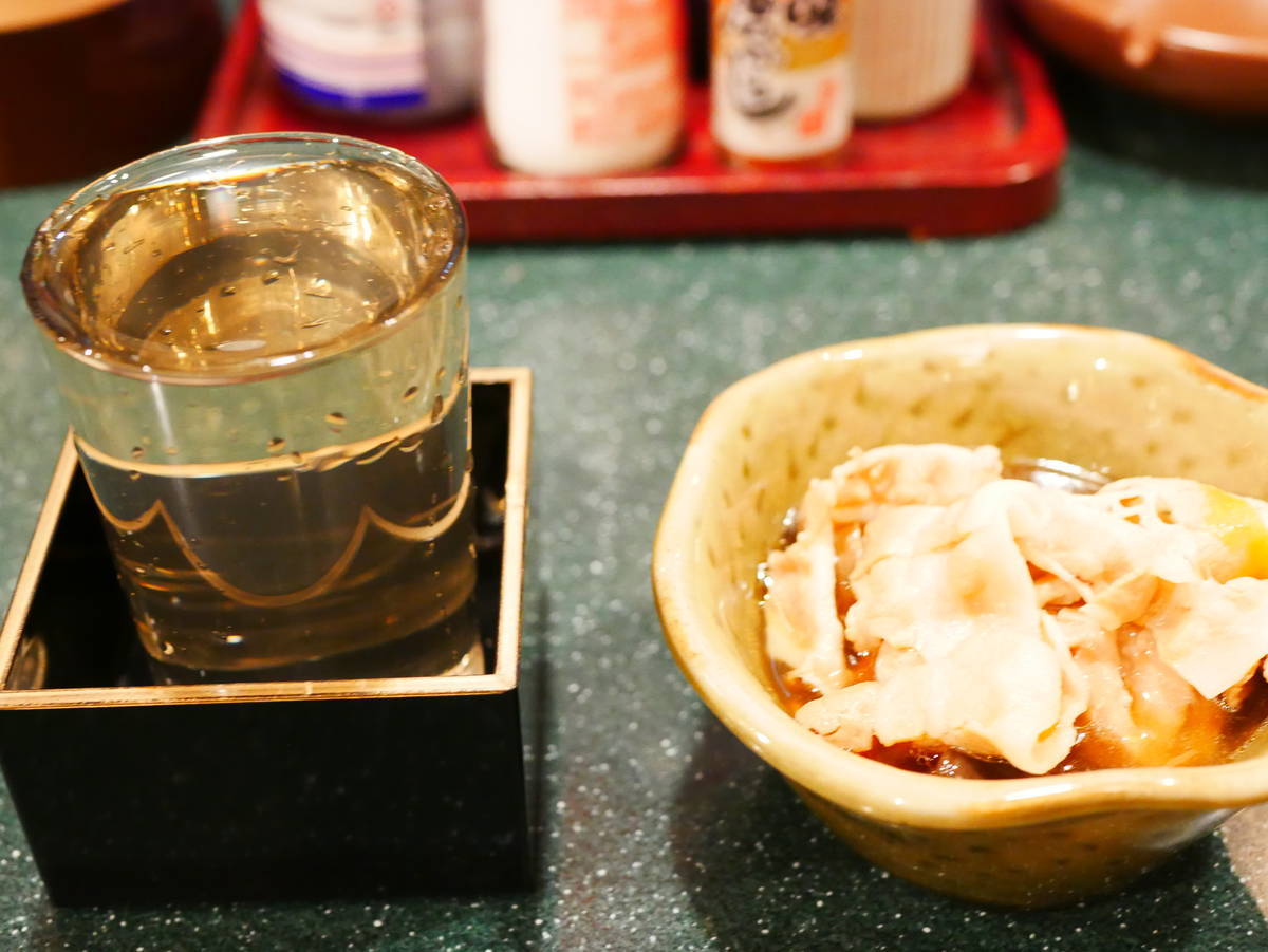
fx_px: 1832
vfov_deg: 29.1
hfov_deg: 38.2
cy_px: 476
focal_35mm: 50
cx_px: 634
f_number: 3.5
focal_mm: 25
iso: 3200
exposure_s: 1/25
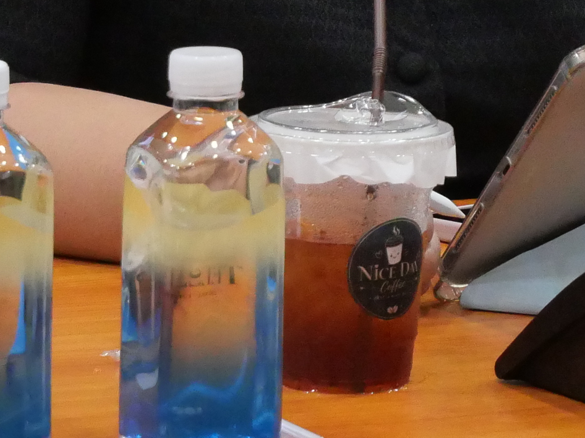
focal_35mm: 389
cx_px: 552
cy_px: -297
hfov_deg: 5.1
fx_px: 6572
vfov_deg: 3.8
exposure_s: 1/100
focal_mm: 50
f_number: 5.6
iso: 3200
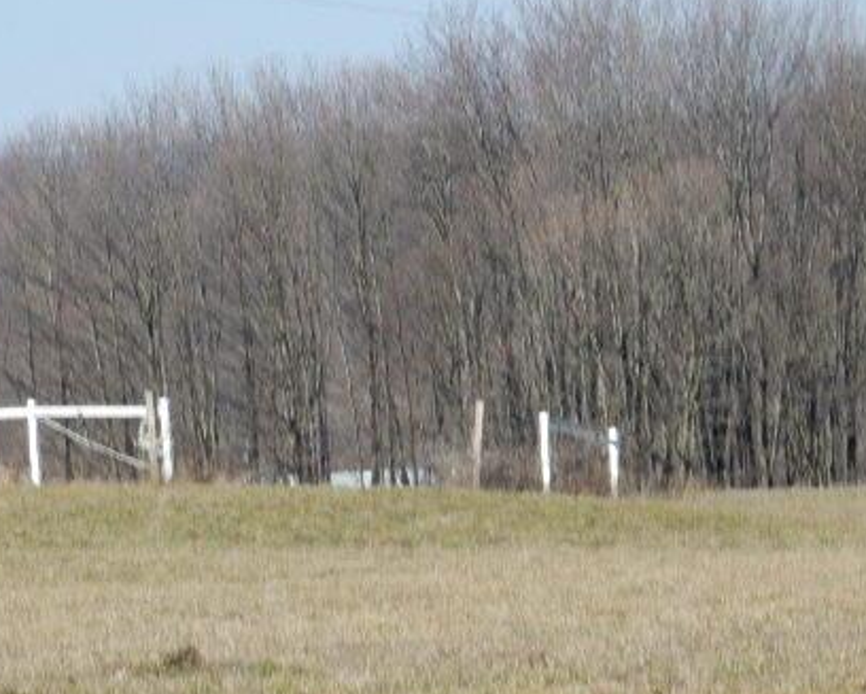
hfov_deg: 3.9
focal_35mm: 491
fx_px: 12593
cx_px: 376
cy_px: 480
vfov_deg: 3.2
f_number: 6.3
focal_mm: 57.3
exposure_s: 1/400
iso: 125
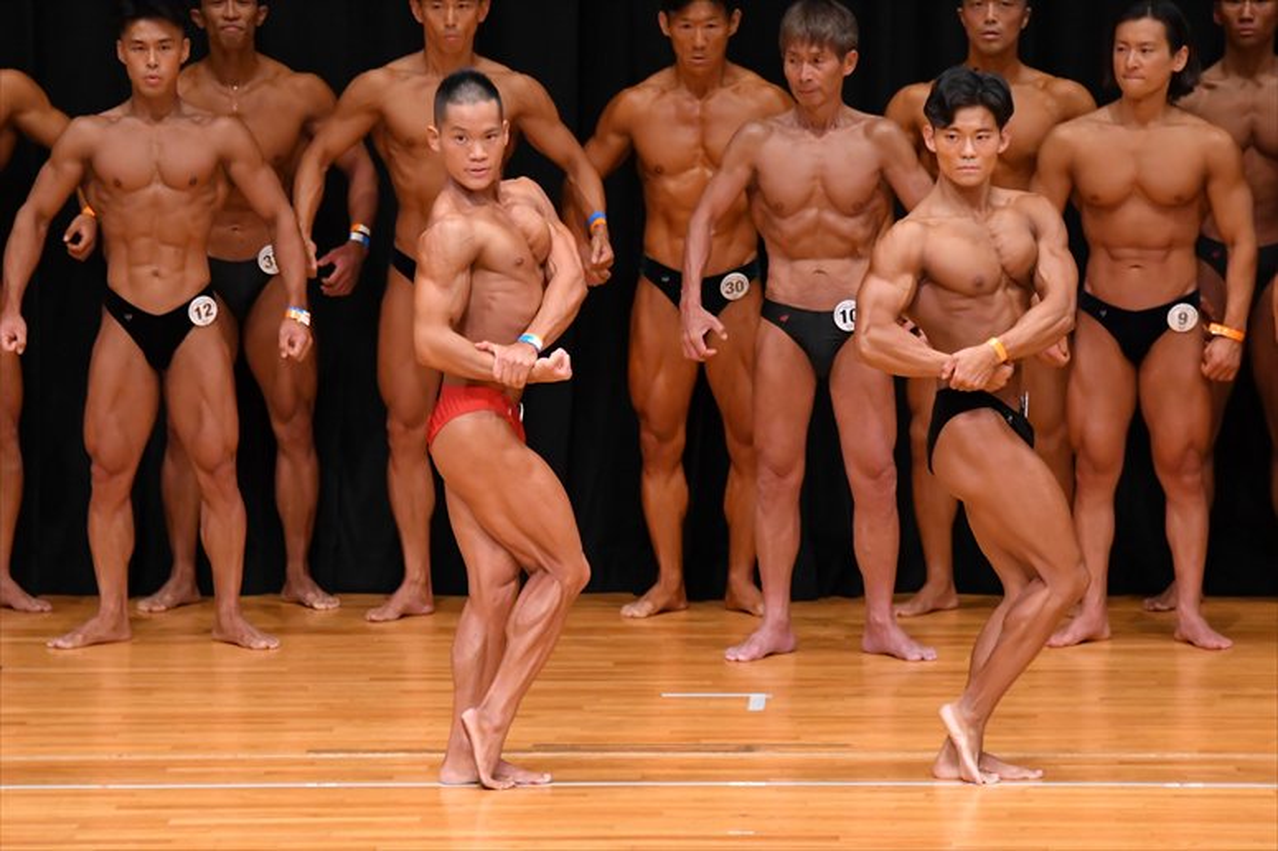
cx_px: 639
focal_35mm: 285
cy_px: 426
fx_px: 10113
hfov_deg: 7.2
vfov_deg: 4.8
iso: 4000
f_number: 5.6
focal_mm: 190
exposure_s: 1/400
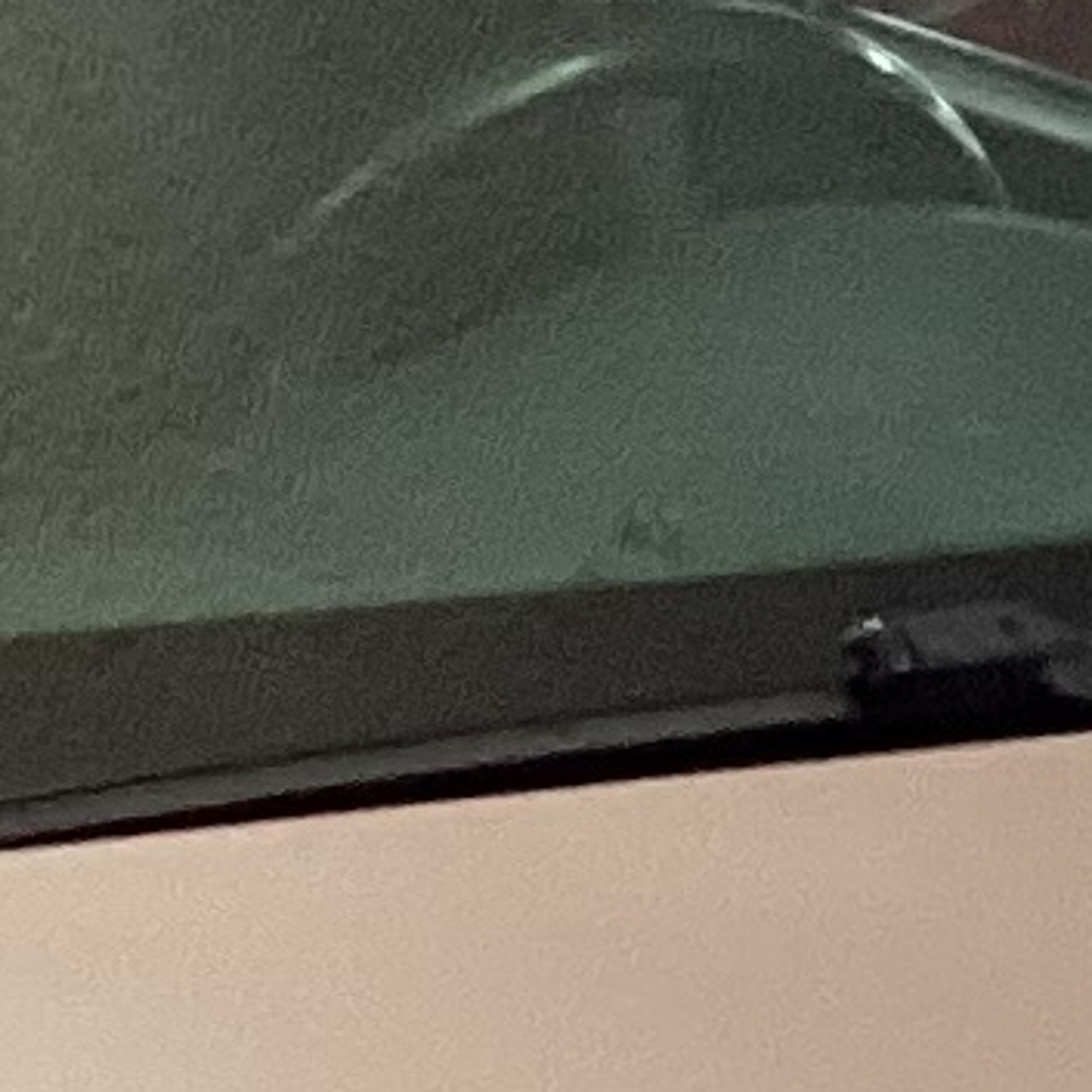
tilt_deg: -19.1
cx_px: 186
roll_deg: +1.1
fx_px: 9030
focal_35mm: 253
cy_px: 2036
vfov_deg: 6.7
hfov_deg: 6.9
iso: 160
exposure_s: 1/60
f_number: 2.4
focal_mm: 3.3
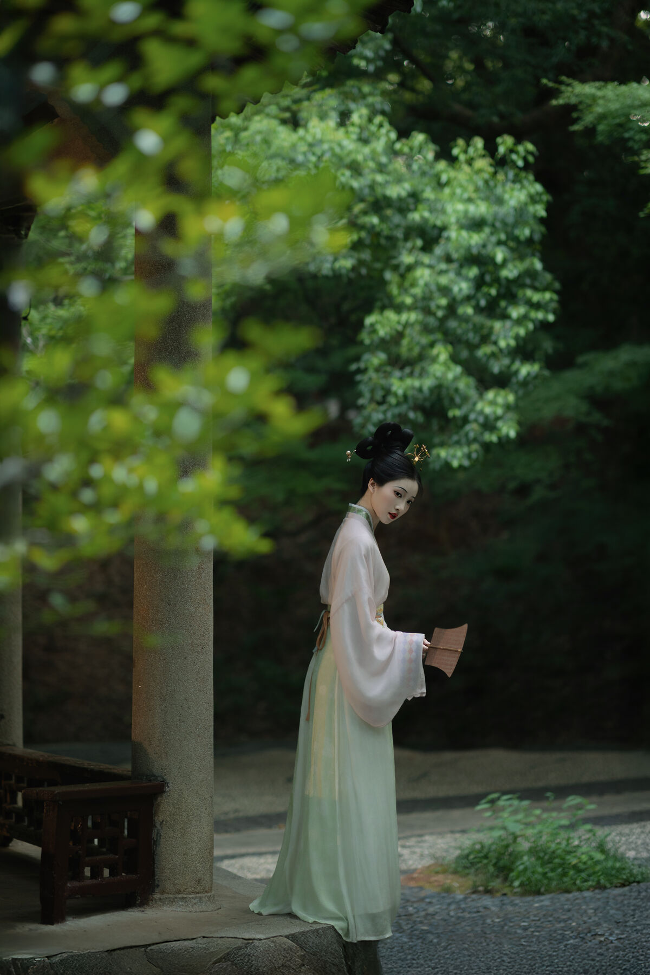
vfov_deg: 24.2
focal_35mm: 84
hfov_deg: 16.3
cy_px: 488
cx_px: 325
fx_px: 2275
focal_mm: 85
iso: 100
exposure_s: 1/40
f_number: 1.8
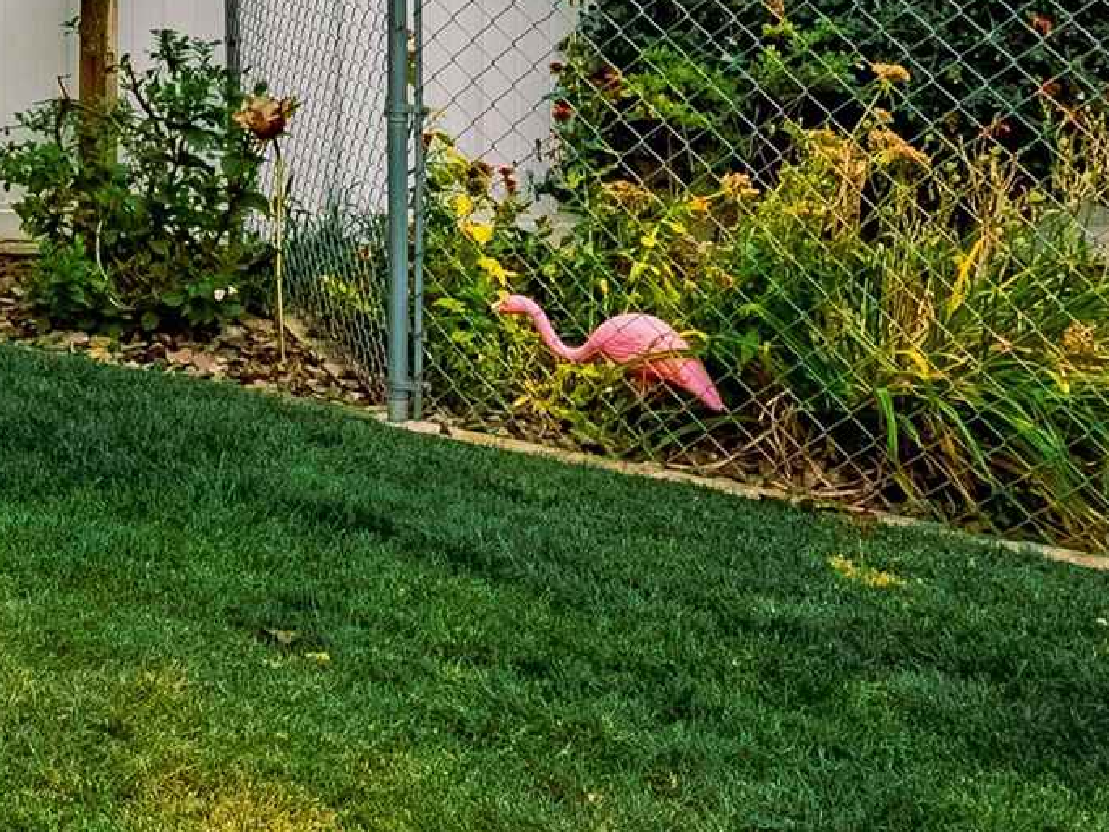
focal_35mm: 69
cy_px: -144
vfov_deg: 20.1
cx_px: -745
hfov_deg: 21.4
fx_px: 2211
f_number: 8
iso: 400
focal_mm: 16
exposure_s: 1/6400
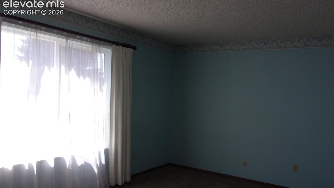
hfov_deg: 62.6
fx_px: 275
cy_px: 113
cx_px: 169
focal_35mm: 31
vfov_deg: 37.6
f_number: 3.9
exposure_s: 1/90
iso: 80
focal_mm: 5.1
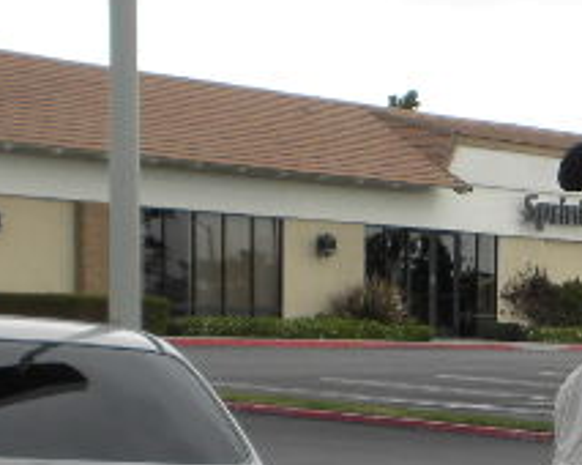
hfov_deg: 14.5
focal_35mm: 130
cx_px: 624
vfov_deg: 11.7
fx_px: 2237
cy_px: 486
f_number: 3.5
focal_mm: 6.6
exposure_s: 1/218
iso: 64
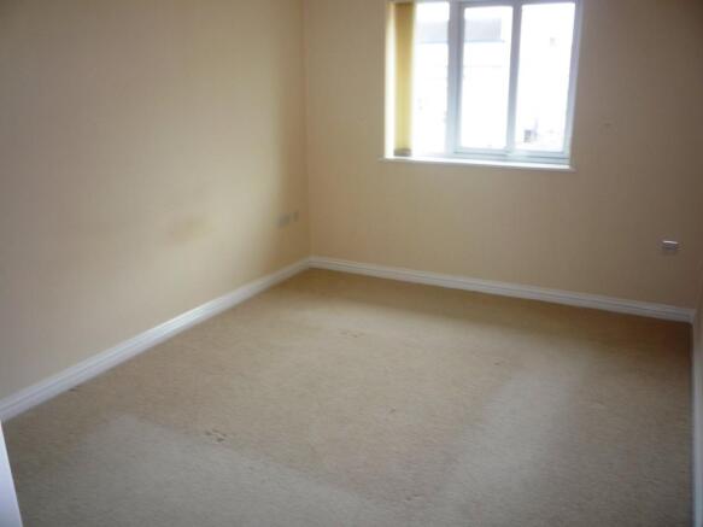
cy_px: 264
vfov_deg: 46.8
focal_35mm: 30
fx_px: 609
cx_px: 352
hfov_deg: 60.0
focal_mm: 5.2
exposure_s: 1/30
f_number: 3.3
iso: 100
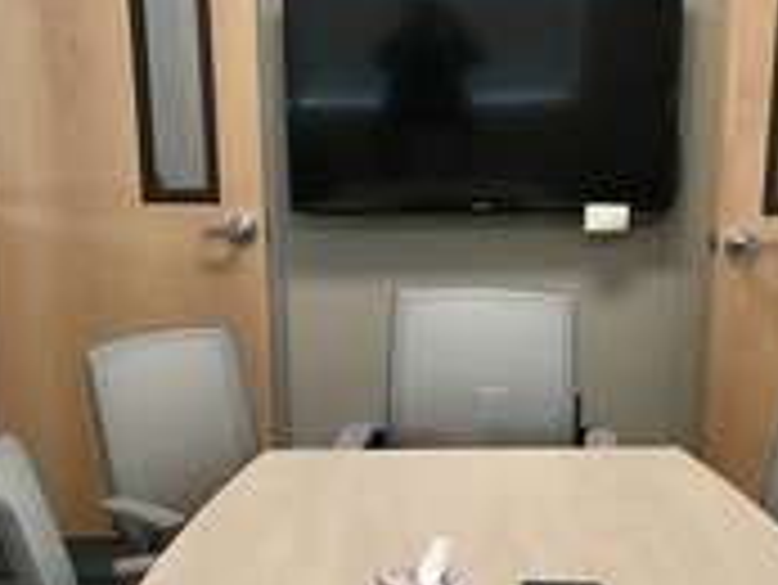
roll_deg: +0.0
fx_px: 1507
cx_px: 436
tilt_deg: -19.6
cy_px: 558
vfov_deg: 21.3
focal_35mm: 67
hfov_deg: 28.9
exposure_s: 1/30
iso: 40
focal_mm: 4.15
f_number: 2.2
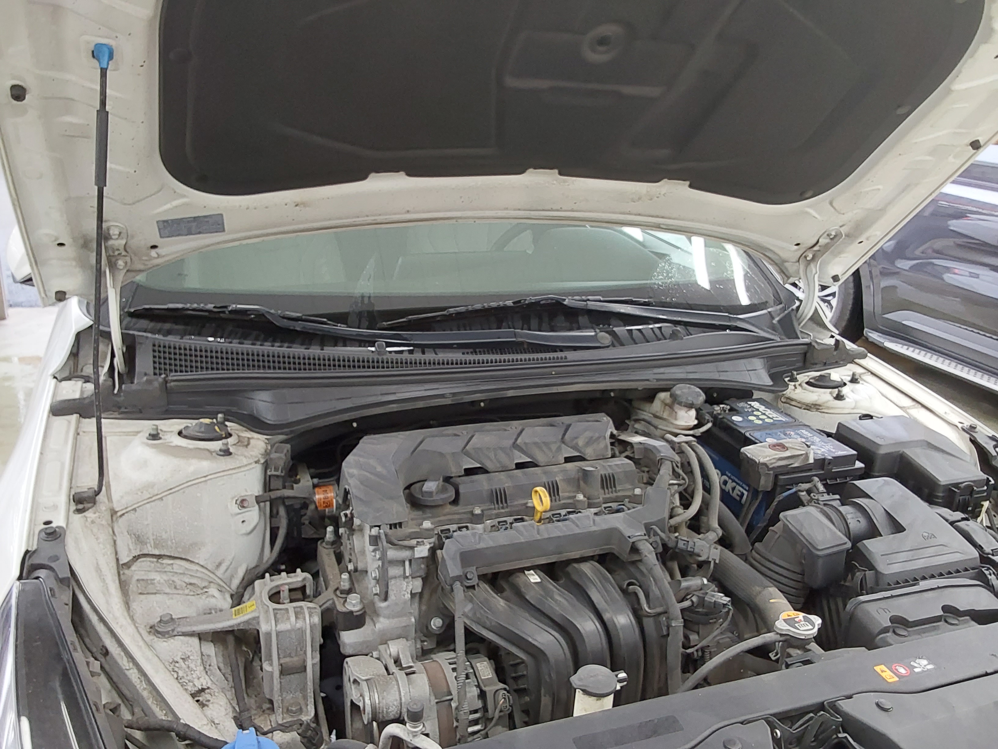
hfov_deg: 63.4
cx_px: 499
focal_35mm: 28
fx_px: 807
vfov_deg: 49.7
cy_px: 374
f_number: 1.9
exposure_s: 1/60
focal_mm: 2.91
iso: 320
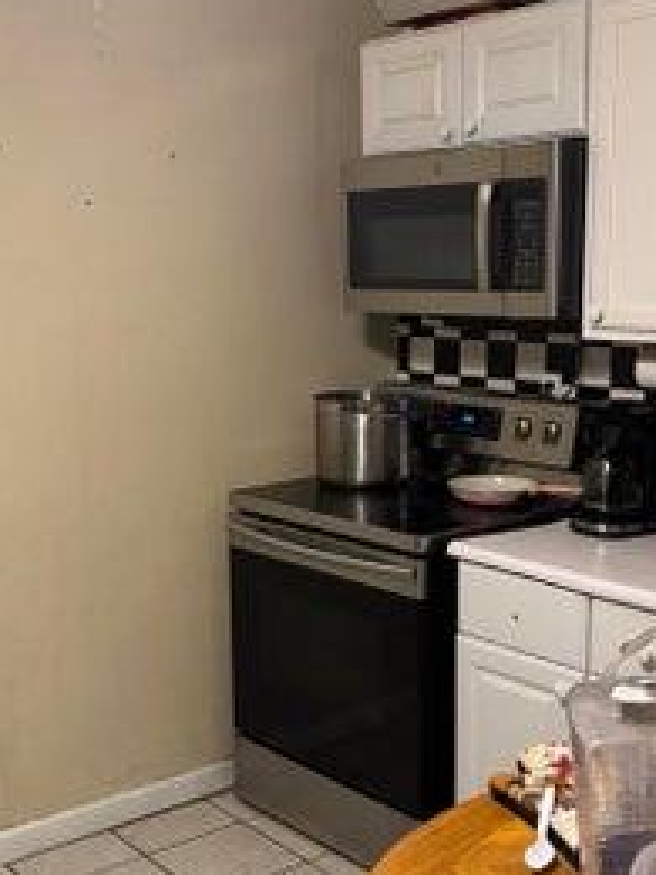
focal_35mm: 48
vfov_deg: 39.5
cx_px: 323
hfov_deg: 30.3
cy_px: 508
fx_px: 1213
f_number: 1.6
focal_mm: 5.96
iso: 320
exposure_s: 1/60
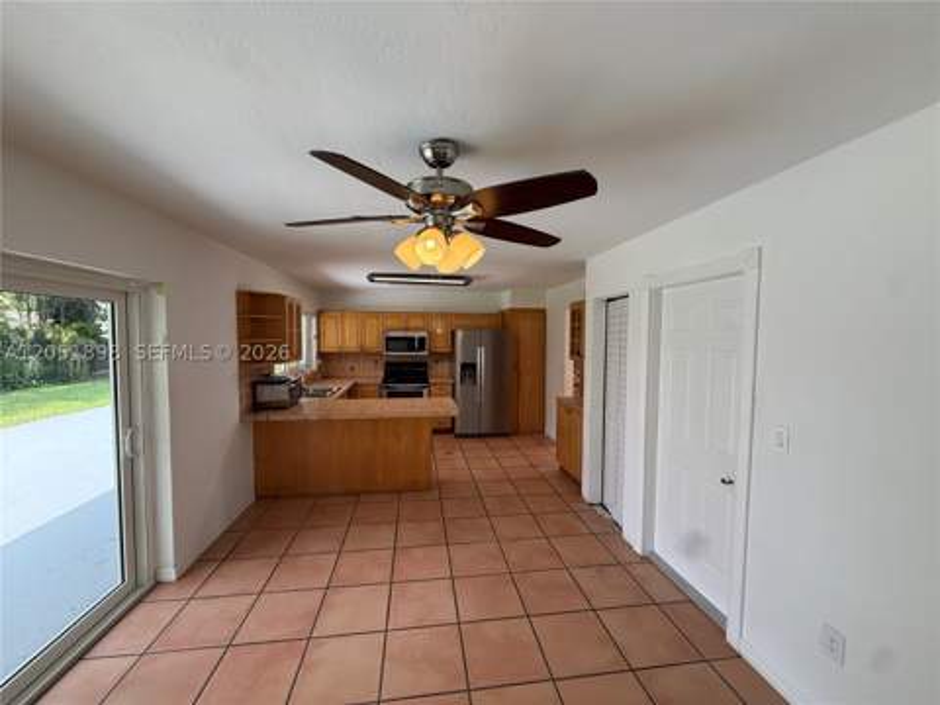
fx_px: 380
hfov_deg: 102.1
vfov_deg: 85.7
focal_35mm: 14
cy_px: 352
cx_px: 470
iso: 125
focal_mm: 2.22
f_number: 2.2
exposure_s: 1/120
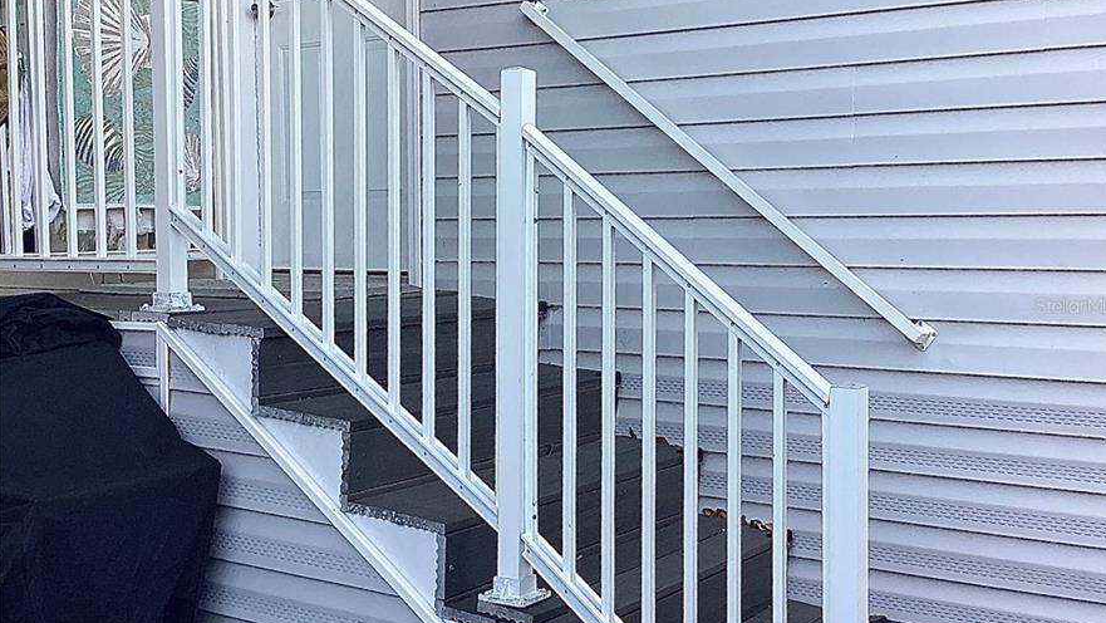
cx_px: 560
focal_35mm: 46
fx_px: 1349
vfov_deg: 26.0
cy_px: 305
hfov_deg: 44.6
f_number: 2.4
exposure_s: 1/120
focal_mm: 3.3
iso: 50
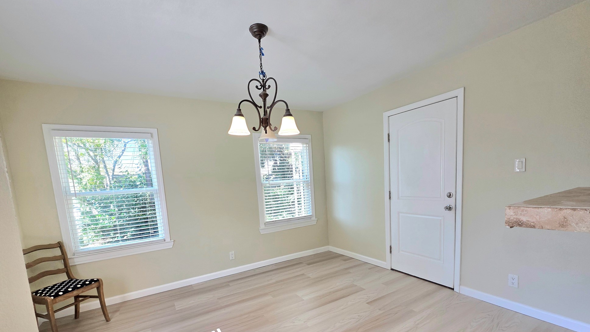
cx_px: 297
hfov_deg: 103.0
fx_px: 235
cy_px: 211
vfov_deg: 69.2
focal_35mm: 15
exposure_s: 1/127
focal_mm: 2.2
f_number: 1.9
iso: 40
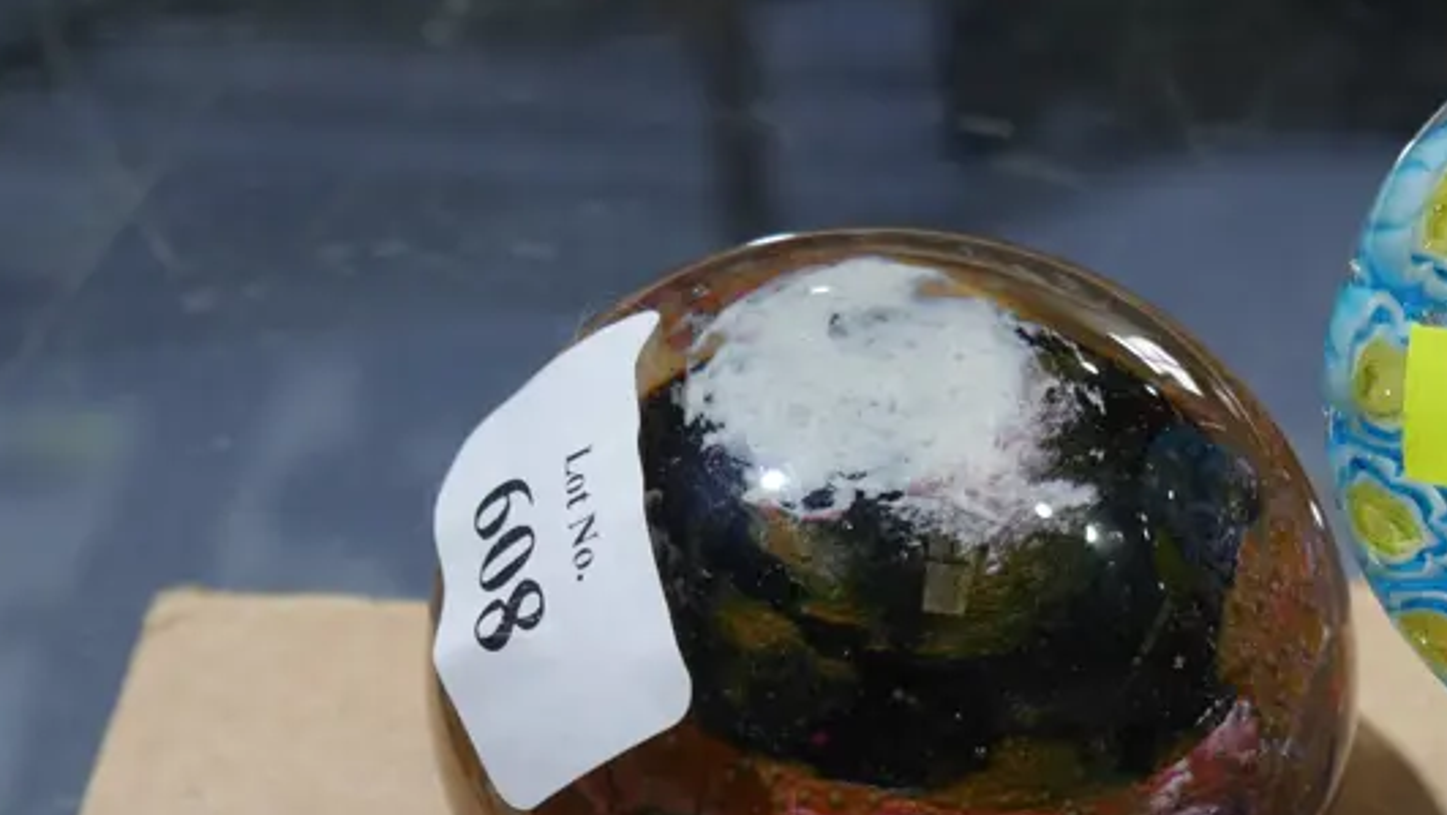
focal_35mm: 84
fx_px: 3224
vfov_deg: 14.0
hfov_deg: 24.4
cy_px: 947
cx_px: 1368
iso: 250
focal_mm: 20
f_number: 4.4
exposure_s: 1/60
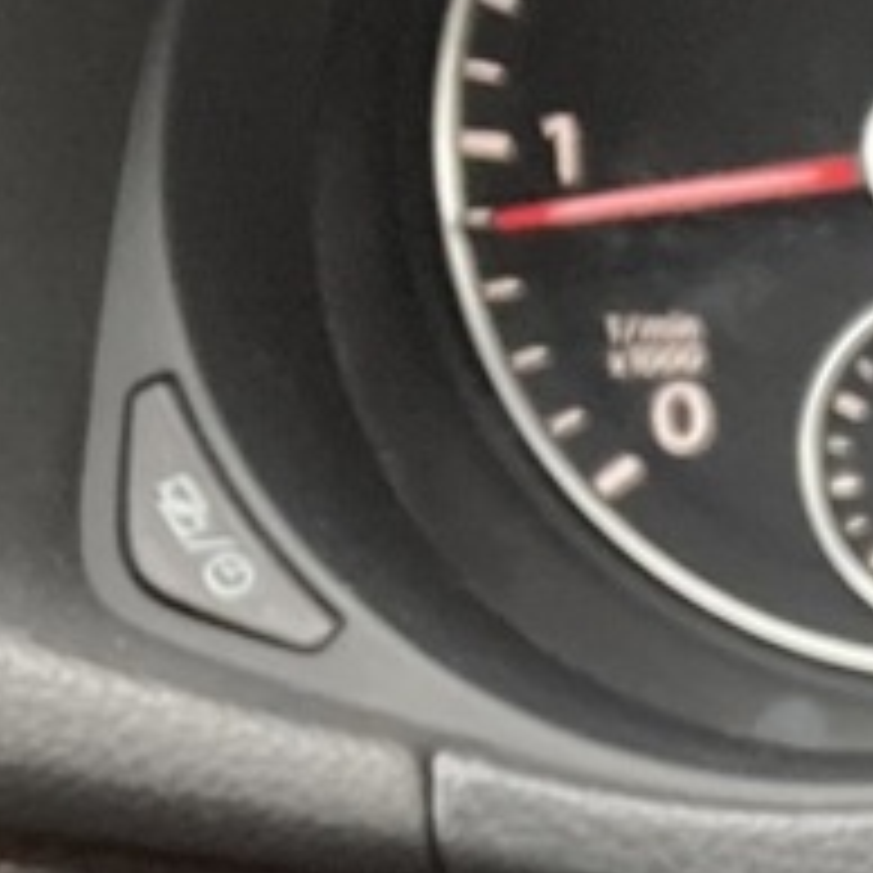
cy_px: 1550
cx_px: 2043
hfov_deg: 7.9
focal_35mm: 206
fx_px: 5878
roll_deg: -0.8
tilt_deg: -30.9
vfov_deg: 8.2
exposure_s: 1/50
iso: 64
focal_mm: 3.99
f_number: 1.8
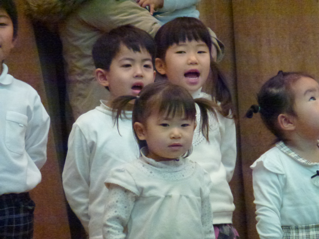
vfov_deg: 3.9
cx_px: 160
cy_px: 120
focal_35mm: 384
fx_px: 3539
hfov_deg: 5.2
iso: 1600
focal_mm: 68.8
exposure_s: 1/200
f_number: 5.9
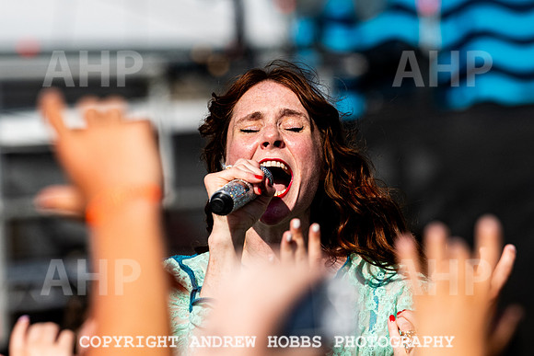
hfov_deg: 5.6
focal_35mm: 371
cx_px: 254
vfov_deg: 3.7
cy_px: 143
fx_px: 5507
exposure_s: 1/5000
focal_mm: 200
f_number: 4
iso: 200
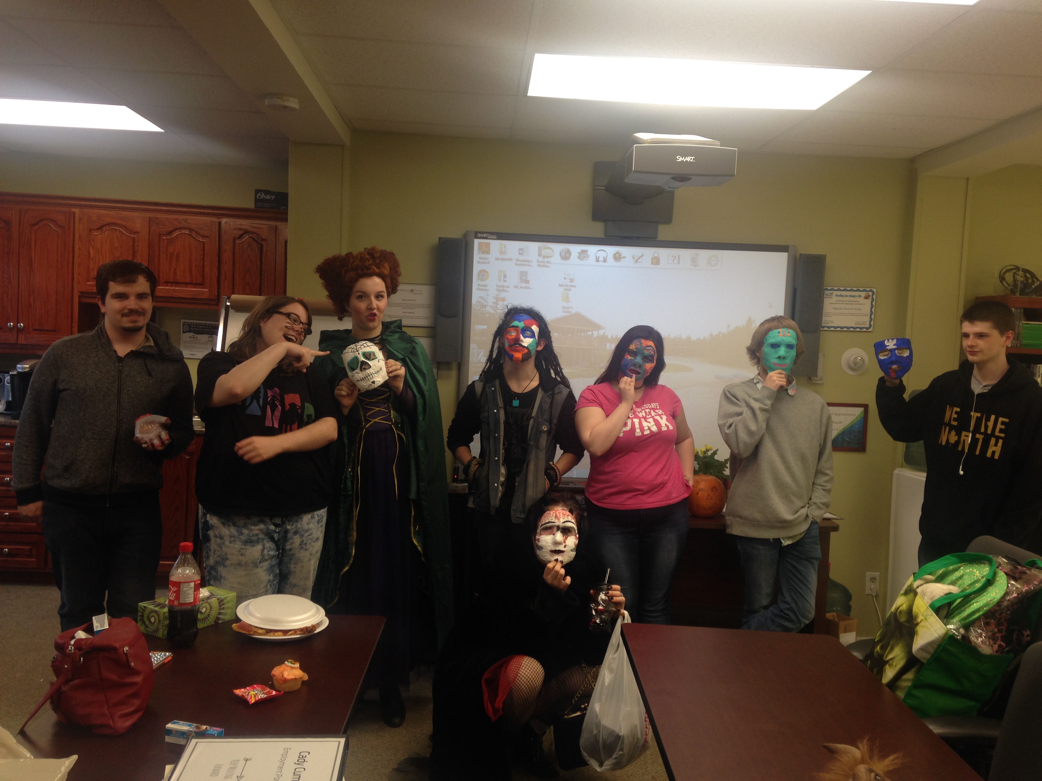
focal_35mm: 33
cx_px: 521
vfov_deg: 42.9
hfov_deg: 55.4
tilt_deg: -3.4
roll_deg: -2.2
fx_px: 993
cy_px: 390
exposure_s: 1/30
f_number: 2.4
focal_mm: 4.12
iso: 50
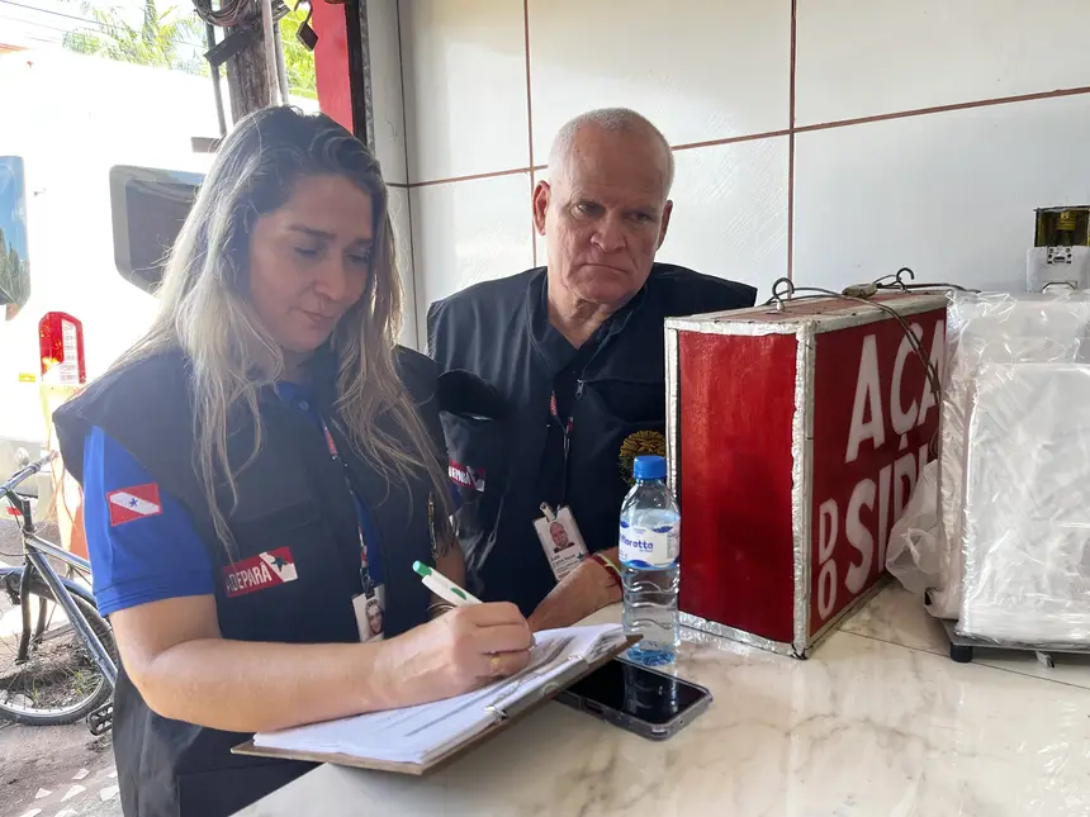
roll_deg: +2.4
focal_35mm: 26
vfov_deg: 53.1
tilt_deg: -9.9
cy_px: 408
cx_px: 545
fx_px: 819
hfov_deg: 67.3
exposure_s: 1/120
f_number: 1.6
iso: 50
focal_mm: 5.1
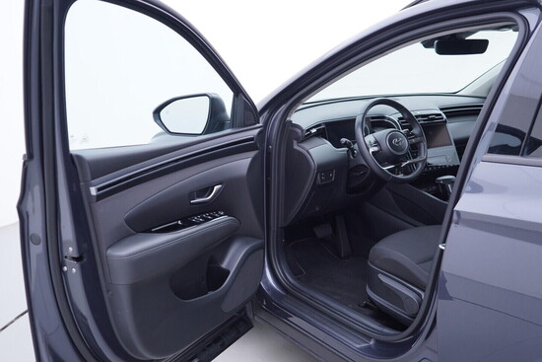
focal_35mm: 36
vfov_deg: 36.9
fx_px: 542
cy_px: 181
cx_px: 271
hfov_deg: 53.1
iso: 125
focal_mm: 24
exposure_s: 1/40
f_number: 2.8
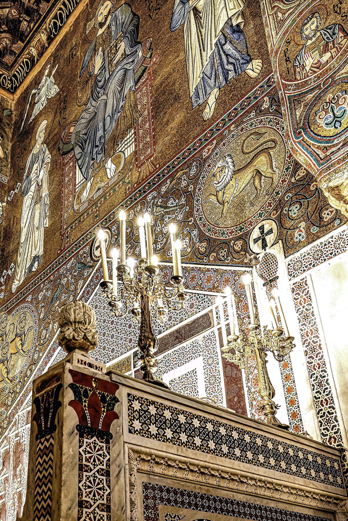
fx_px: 493
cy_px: 260
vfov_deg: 55.8
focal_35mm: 34
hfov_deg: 38.9
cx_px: 174
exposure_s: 1/40
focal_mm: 34
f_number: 8
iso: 1600
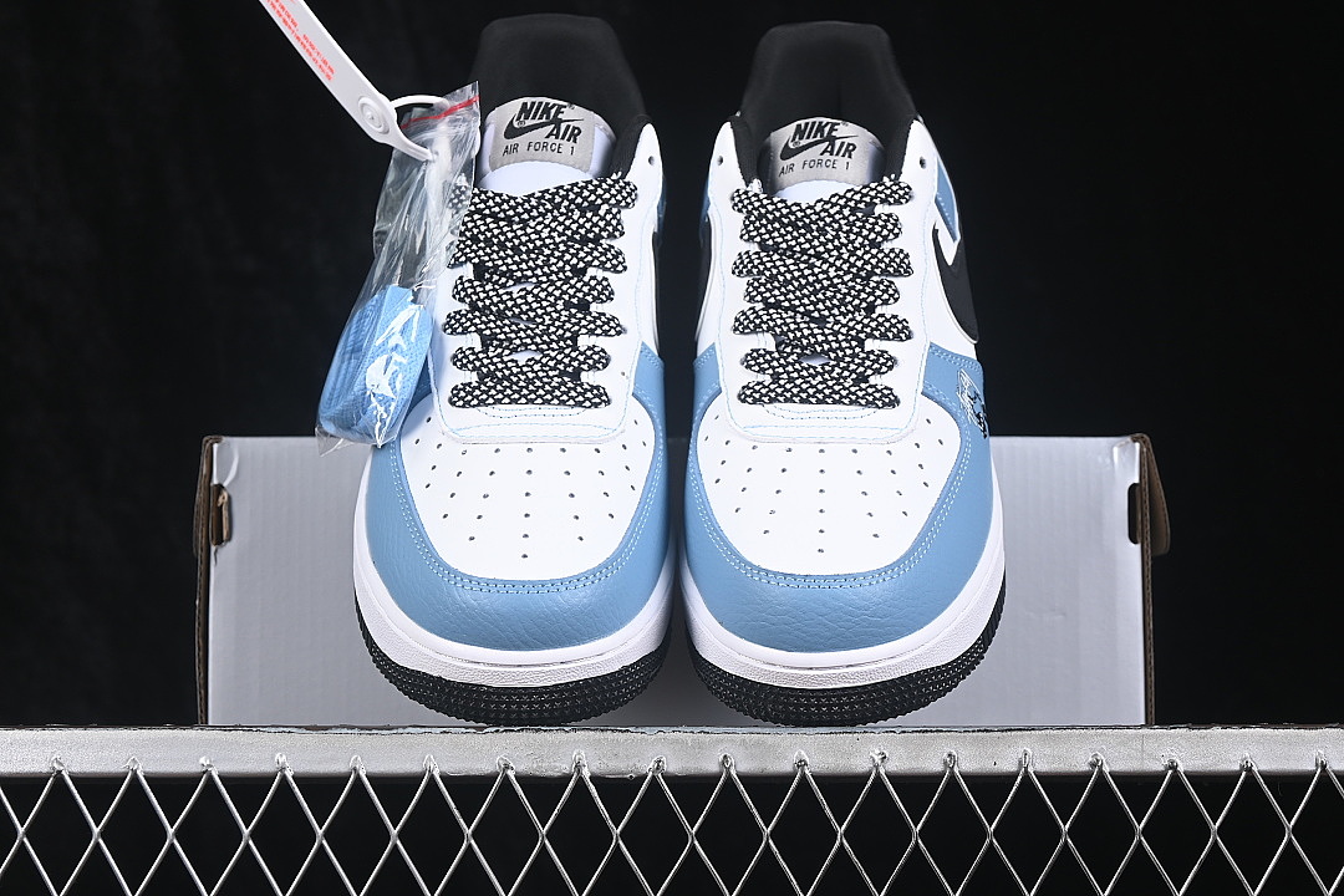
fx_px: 2800
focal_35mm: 75
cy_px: 448
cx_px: 672
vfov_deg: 18.2
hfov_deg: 27.0
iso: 160
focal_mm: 50
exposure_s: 1/60
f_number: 6.3
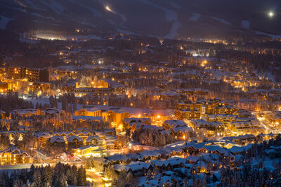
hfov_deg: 23.9
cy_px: 94
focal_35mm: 85
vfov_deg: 16.0
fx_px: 663
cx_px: 140
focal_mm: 85
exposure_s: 30
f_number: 6.3
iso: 100
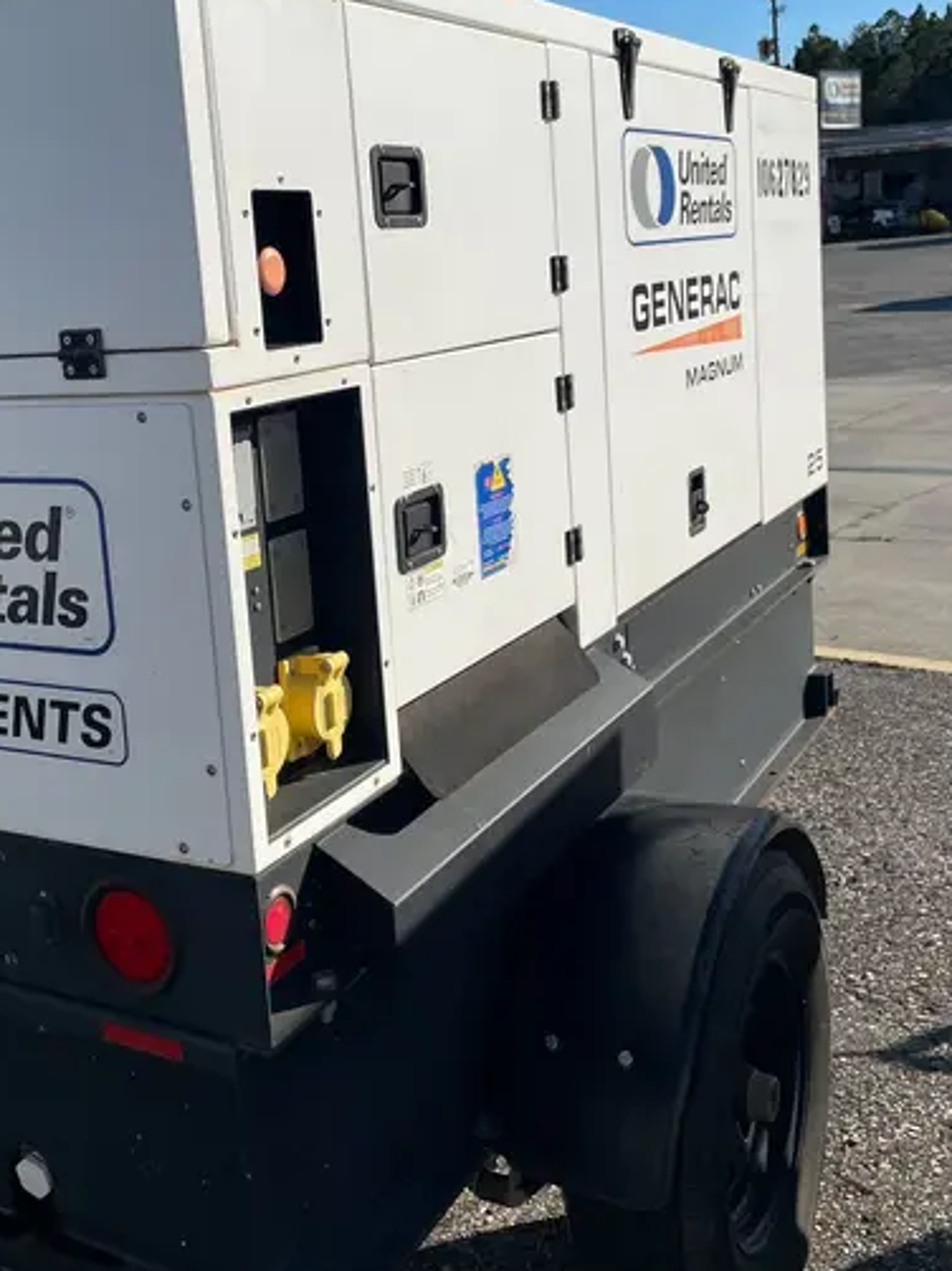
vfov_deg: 48.6
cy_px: 490
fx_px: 1395
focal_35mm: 38
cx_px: 380
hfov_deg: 37.5
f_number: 1.6
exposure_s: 1/9091
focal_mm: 4.2
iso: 50
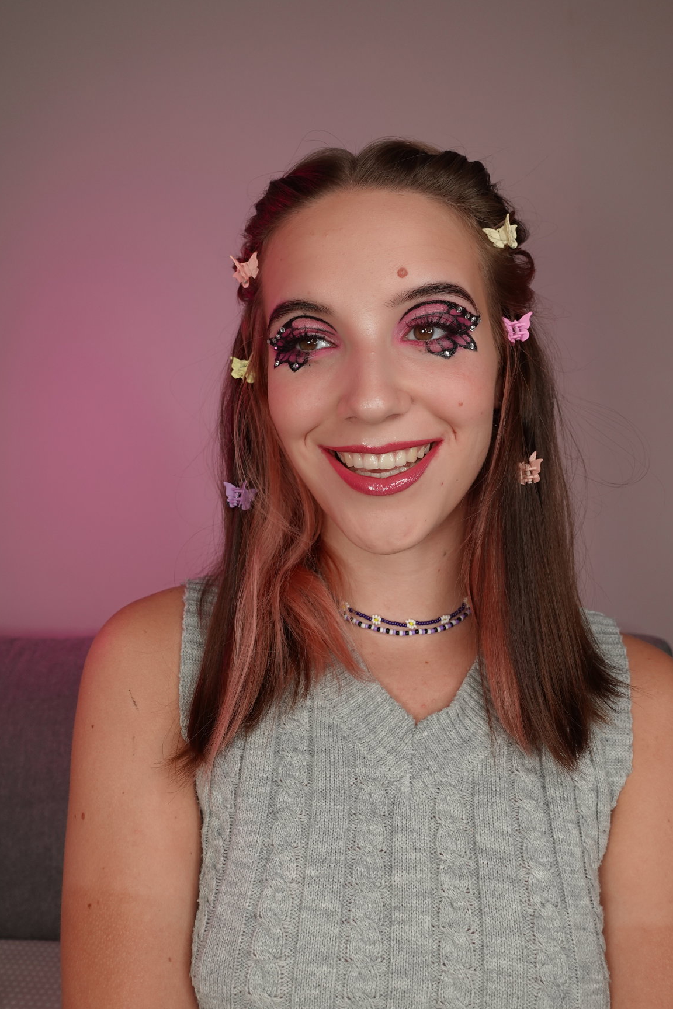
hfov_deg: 51.3
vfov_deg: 71.5
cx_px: 334
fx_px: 701
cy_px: 490
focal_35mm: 25
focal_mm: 9.4
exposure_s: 1/250
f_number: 2.8
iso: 125
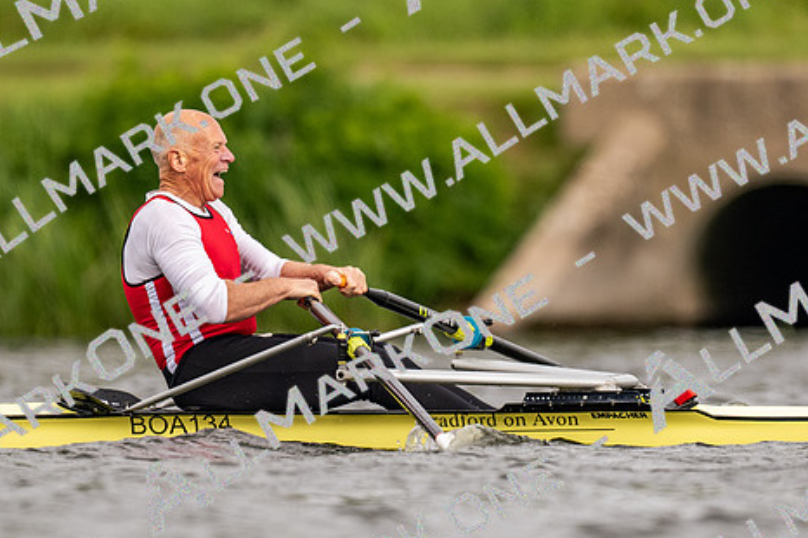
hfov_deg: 1.8
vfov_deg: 1.2
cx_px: 496
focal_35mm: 1121
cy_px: 269
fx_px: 25142
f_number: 4
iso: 560
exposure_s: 1/2500
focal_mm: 600
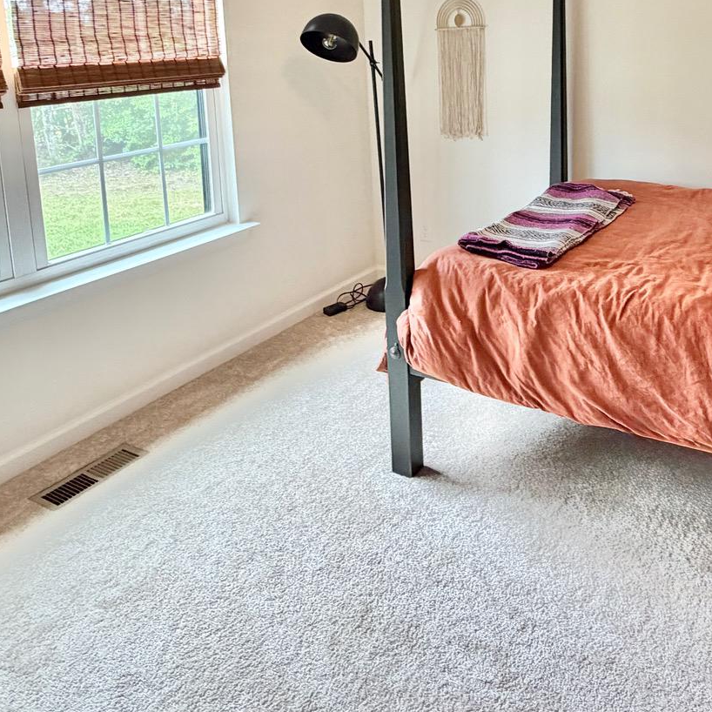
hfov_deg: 51.6
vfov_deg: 49.3
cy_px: 135
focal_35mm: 31
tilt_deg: -8.3
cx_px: 469
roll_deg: +1.3
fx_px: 721
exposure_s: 1/120
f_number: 2.2
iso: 320
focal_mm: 2.22
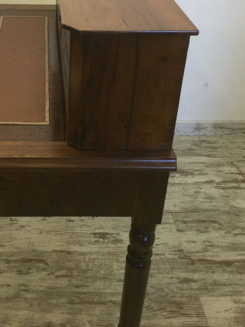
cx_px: 60
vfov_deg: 37.1
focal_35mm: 51
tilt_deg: -30.5
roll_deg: +0.3
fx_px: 481
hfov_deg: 28.1
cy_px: 109
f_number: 2.4
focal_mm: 3.3
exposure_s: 1/33
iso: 64
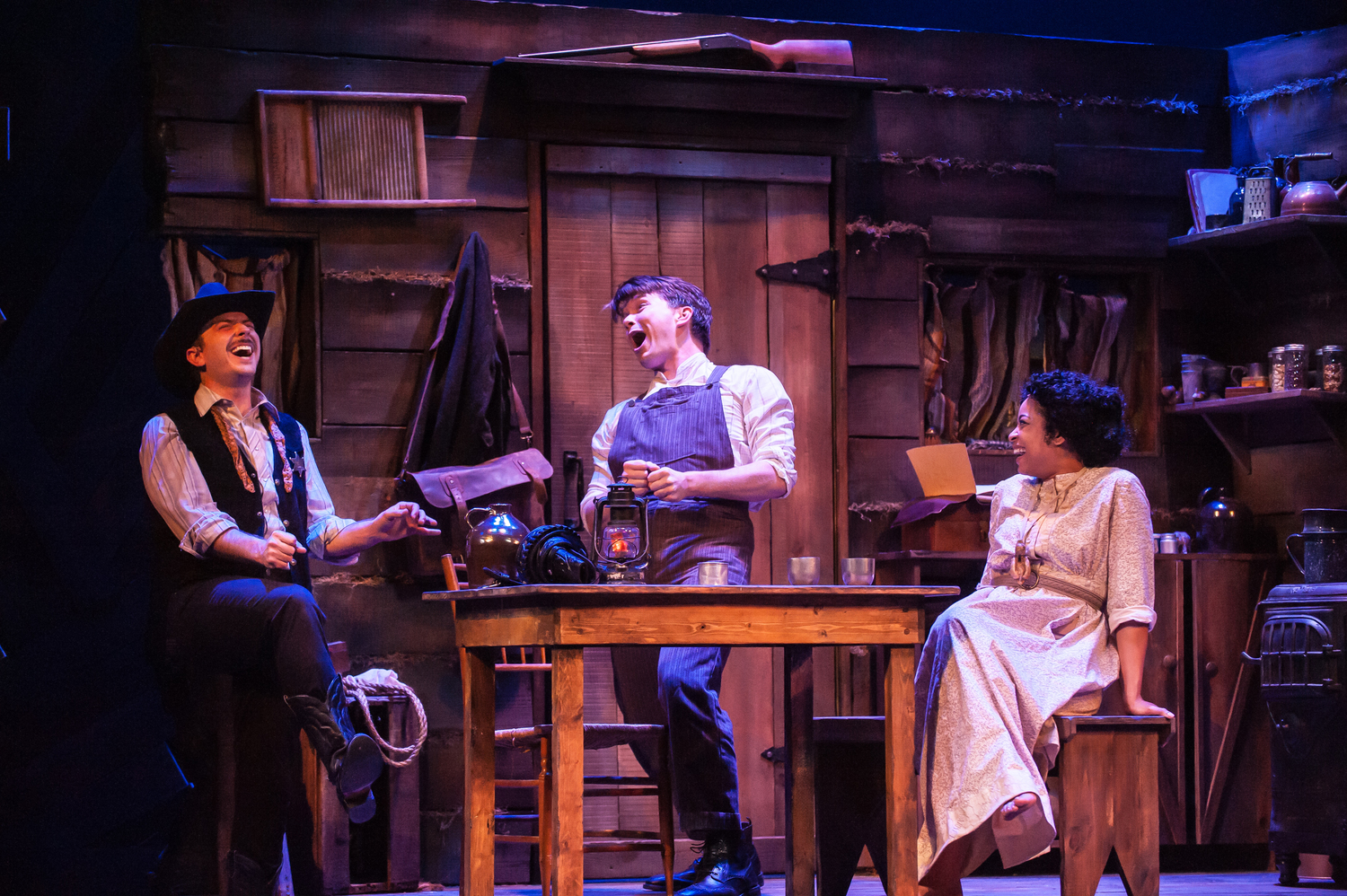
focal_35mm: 110
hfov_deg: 18.6
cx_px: 674
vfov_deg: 12.4
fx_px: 4113
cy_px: 448
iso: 3200
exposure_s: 1/250
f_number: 4
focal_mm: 110
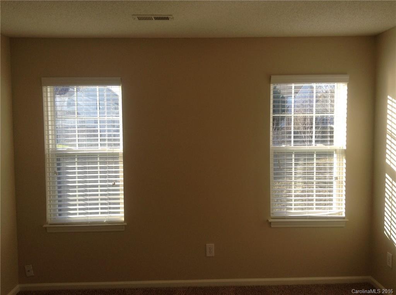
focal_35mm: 33
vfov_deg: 42.8
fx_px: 377
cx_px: 198
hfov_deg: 55.4
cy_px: 148
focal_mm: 3.3
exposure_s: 1/169
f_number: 2.4
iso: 25
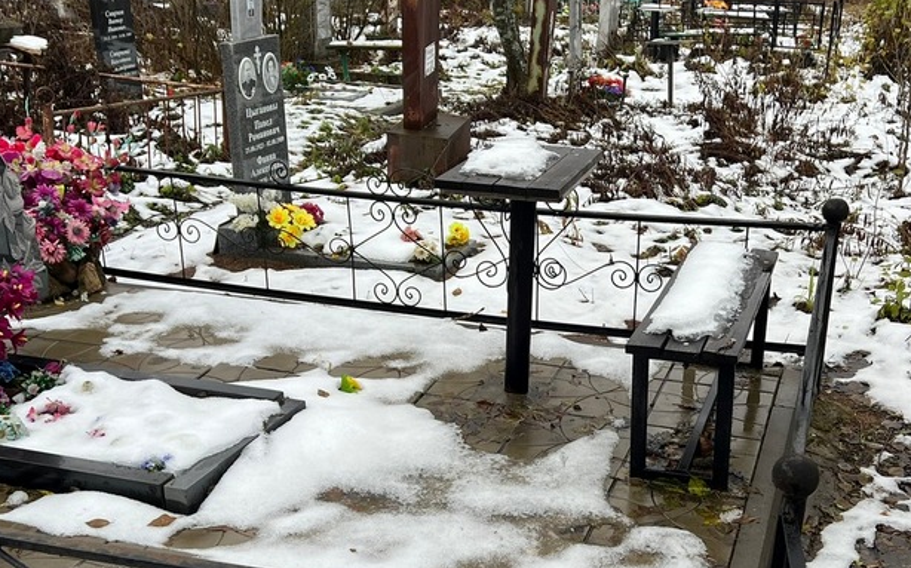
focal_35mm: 46
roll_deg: +1.6
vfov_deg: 27.8
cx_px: 534
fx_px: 1141
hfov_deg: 43.3
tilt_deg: -21.6
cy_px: 369
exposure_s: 1/666
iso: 50
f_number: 1.5
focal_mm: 5.7
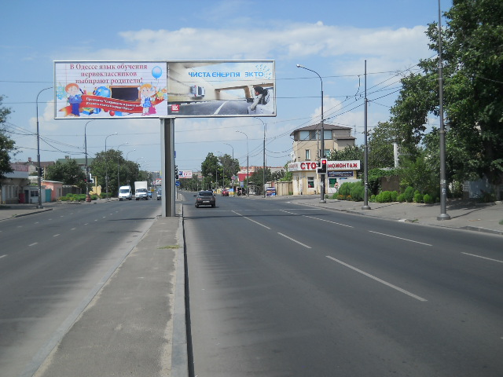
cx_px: 252
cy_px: 188
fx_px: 596
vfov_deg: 35.1
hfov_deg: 45.8
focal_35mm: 41
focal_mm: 6.72
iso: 80
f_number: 5.5
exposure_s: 1/500
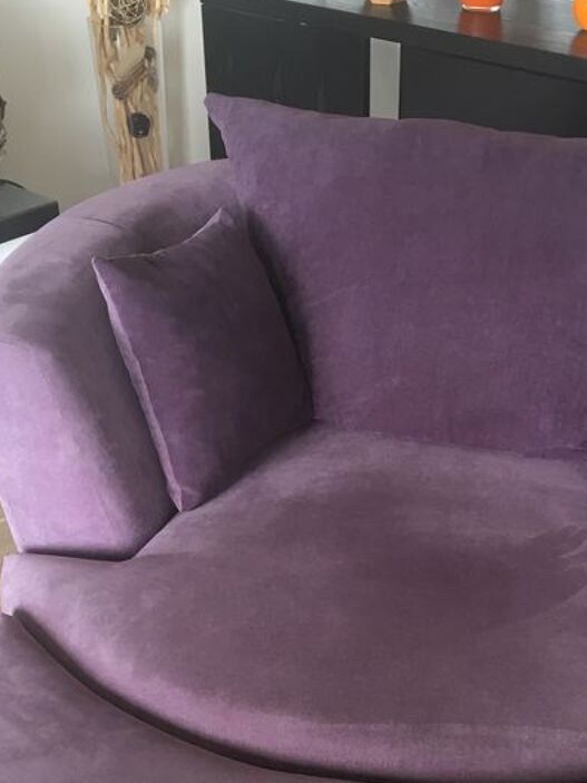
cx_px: 405
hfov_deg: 26.4
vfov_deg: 34.1
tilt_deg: -37.4
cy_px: 601
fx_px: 1244
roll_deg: -2.2
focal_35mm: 55
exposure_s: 1/33
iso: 50
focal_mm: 4.15
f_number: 2.2
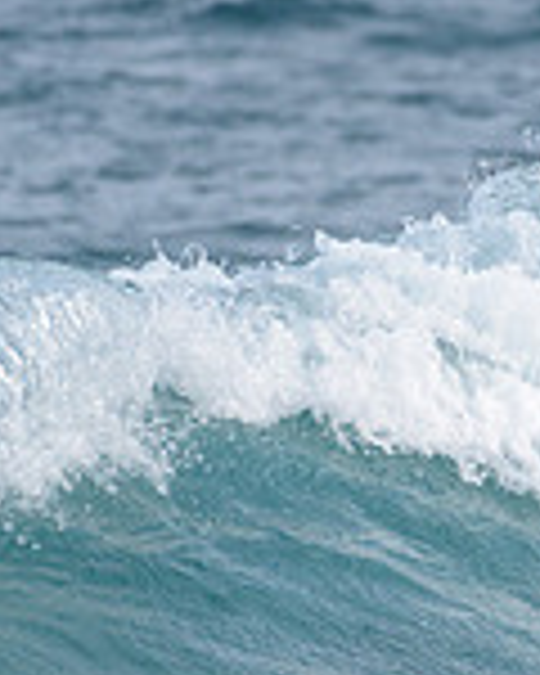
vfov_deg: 0.9
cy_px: 481
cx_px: 966
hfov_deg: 0.7
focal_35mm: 2227
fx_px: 44490
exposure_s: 1/2000
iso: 360
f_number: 5.6
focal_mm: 500
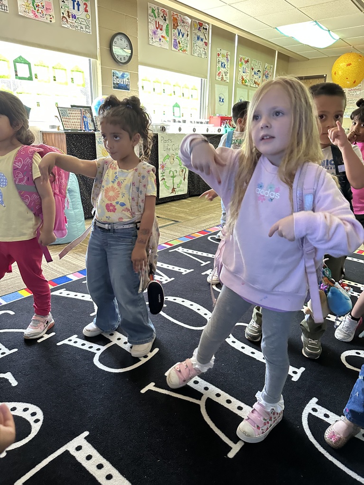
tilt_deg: -17.5
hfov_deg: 56.8
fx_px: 336
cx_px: 182
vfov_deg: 71.6
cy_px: 242
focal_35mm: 24
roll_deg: -2.2
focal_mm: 6.86
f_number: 1.78
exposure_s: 1/60
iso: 640
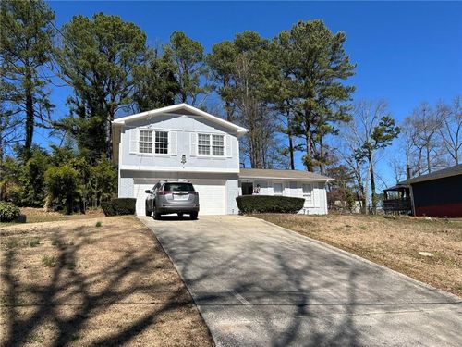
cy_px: 174
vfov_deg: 53.1
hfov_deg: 67.3
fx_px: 347
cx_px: 231
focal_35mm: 26
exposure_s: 1/5076
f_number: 1.5
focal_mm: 5.7
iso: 50
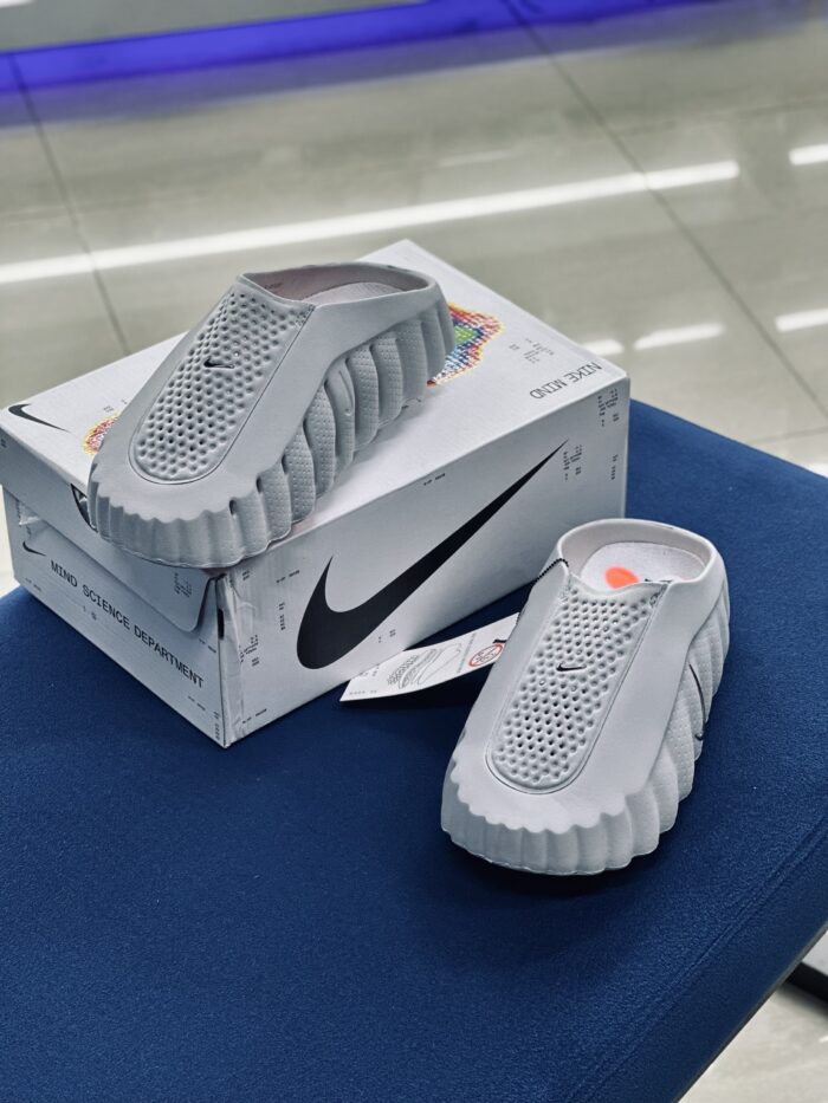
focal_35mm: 77
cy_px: 552
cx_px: 414
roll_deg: -0.4
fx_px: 2455
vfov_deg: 25.3
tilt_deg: -35.3
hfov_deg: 19.1
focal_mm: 9
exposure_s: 1/100
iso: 160
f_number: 2.8
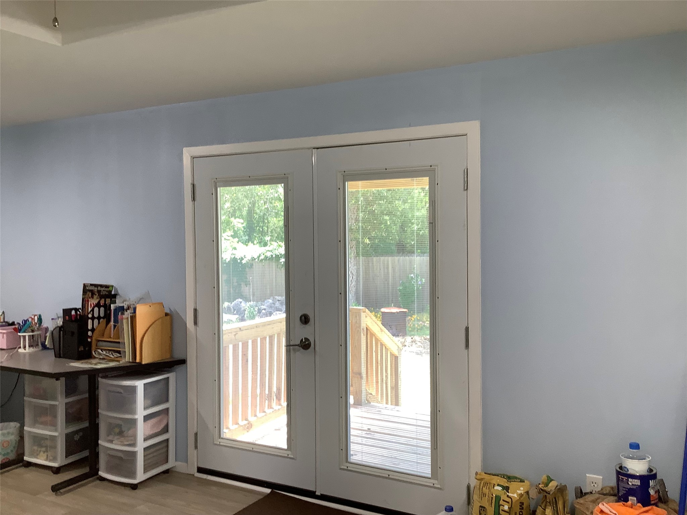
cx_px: 344
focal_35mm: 31
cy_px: 258
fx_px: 615
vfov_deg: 45.4
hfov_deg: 58.4
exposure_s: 1/60
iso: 50
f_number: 2.4
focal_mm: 3.3
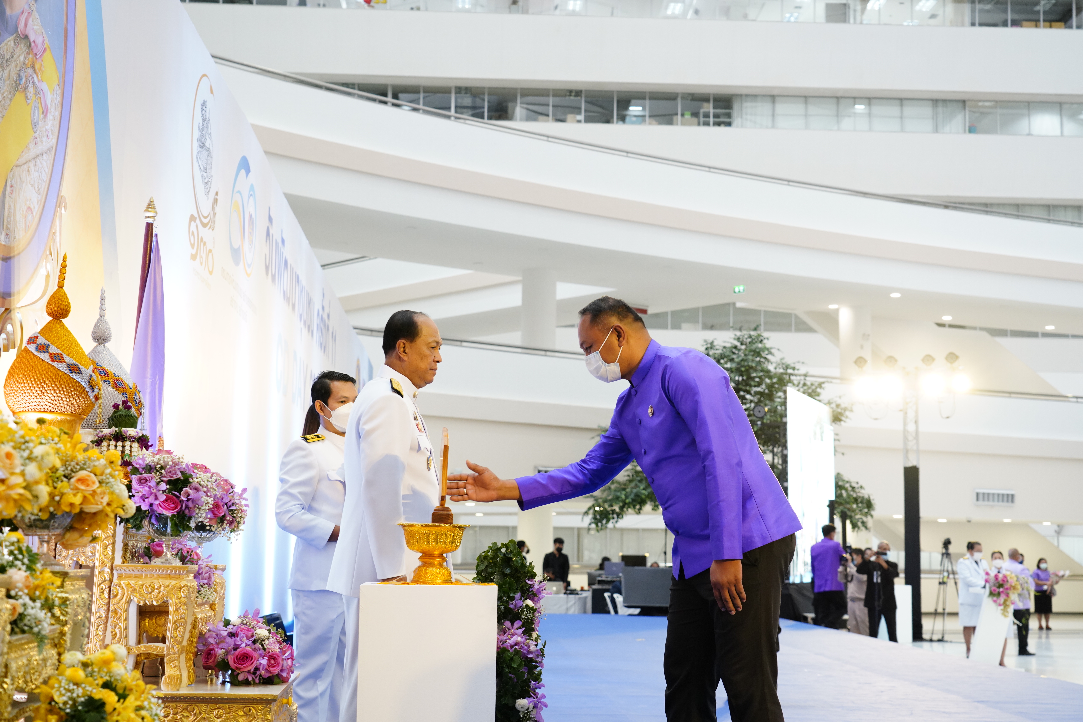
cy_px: 361
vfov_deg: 26.0
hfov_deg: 38.2
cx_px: 542
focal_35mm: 52
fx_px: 1565
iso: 2000
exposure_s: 1/100
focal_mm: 52
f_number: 5
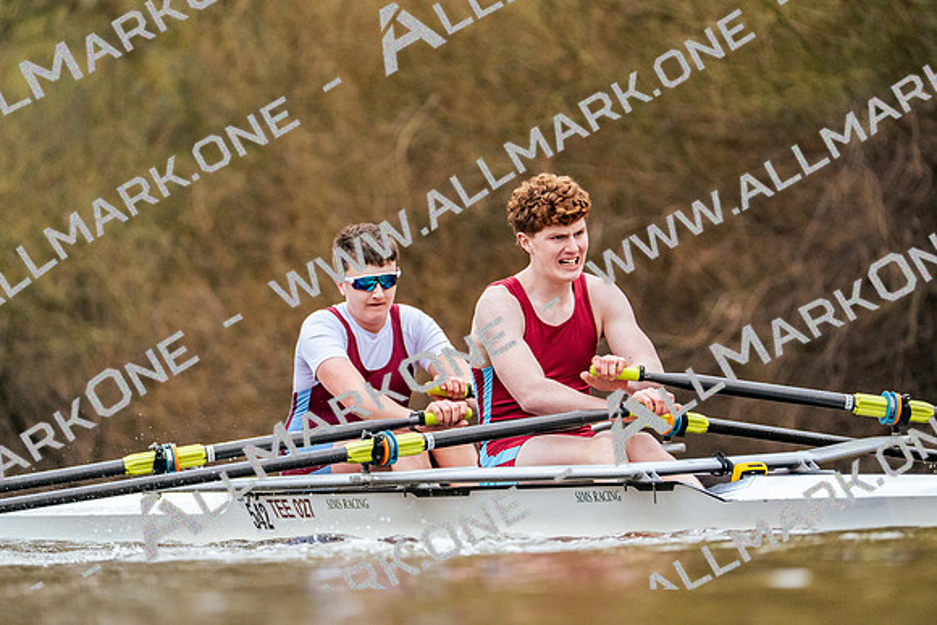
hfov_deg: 4.6
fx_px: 11558
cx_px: 468
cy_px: 312
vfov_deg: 3.1
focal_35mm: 444
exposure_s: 1/2000
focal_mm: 444
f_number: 6.3
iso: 5000
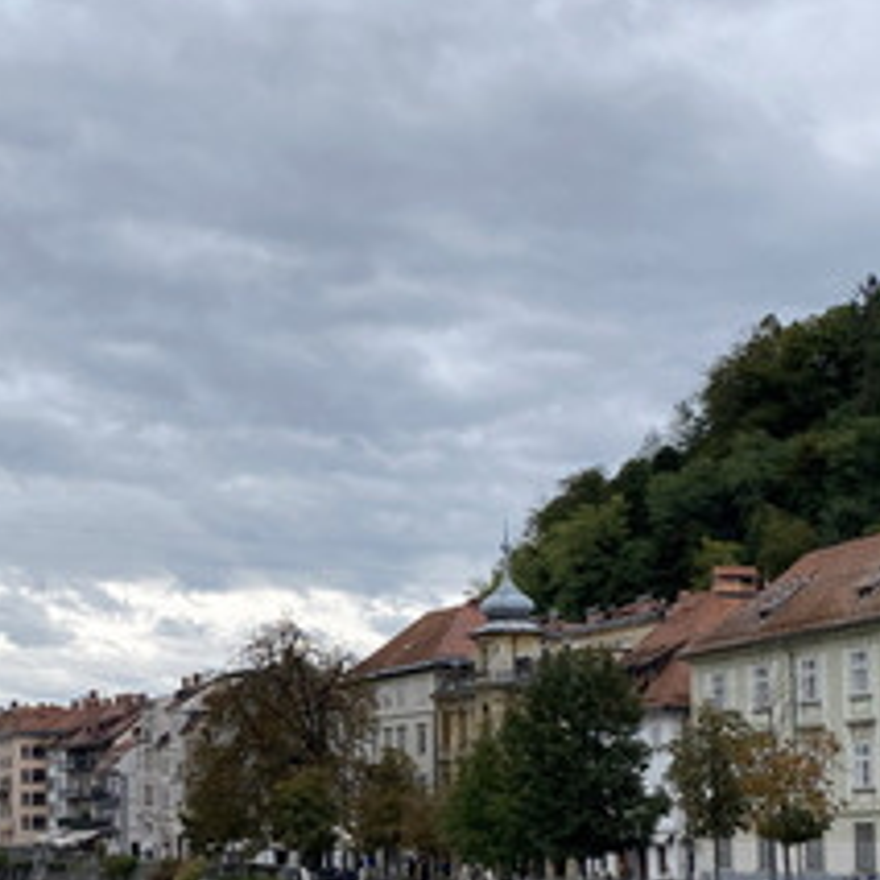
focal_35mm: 69
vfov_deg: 24.5
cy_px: 731
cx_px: 165
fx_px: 1985
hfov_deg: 24.6
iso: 32
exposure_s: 1/1114
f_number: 1.8
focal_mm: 4.25
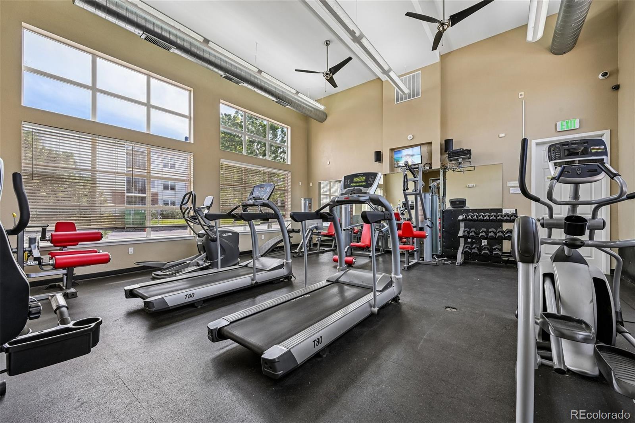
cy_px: 212
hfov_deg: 104.3
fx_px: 247
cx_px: 318
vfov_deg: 81.2
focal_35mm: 14
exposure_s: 1/15
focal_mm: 14
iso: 72
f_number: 10
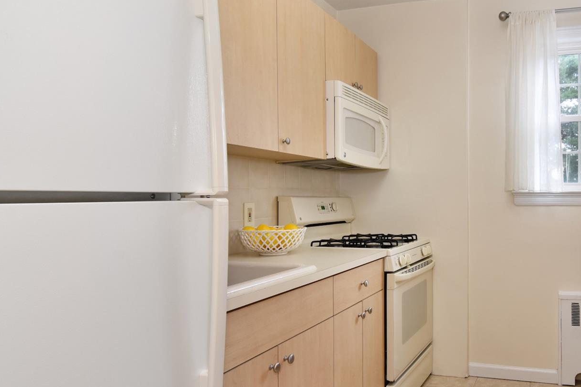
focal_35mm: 28
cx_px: 425
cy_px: 211
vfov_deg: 46.6
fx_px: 449
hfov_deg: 62.6
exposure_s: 1/30
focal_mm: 11
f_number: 11
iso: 640
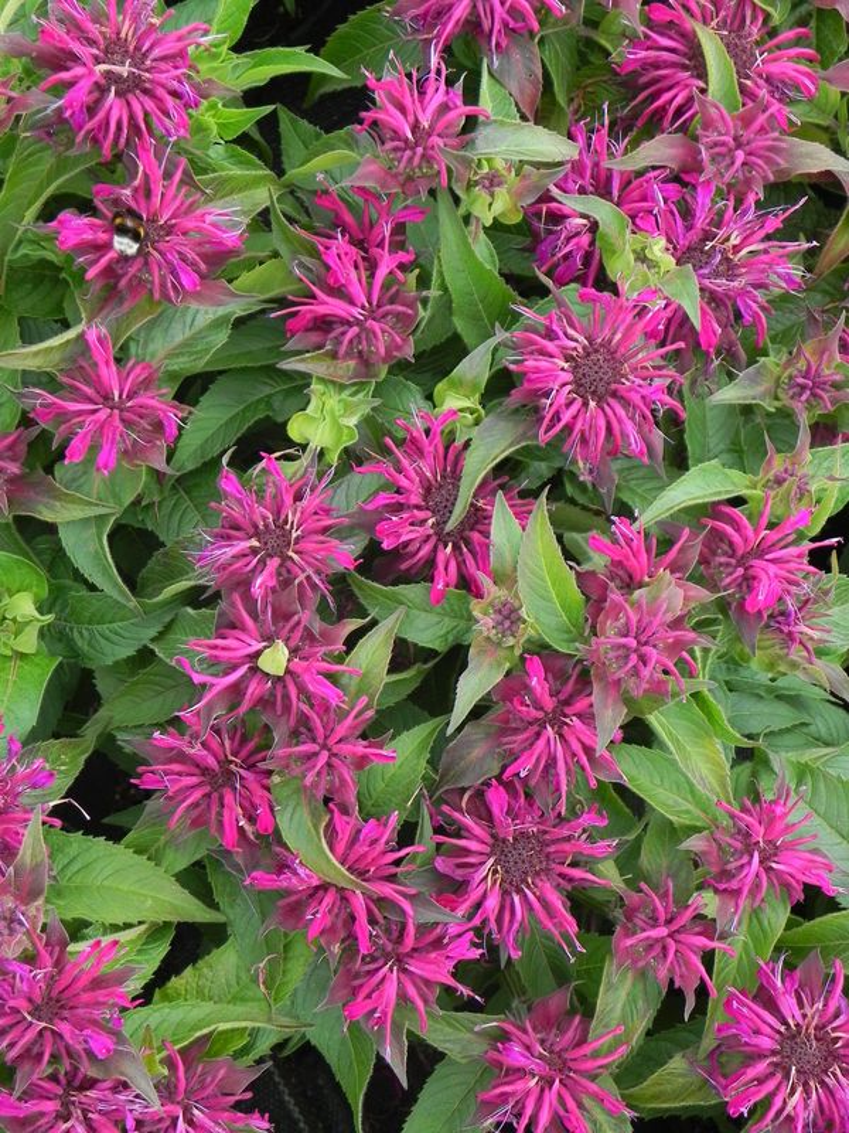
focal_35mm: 75
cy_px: 566
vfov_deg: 26.0
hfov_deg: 19.6
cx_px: 424
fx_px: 2453
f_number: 4.5
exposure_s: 1/200
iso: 160
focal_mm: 13.4
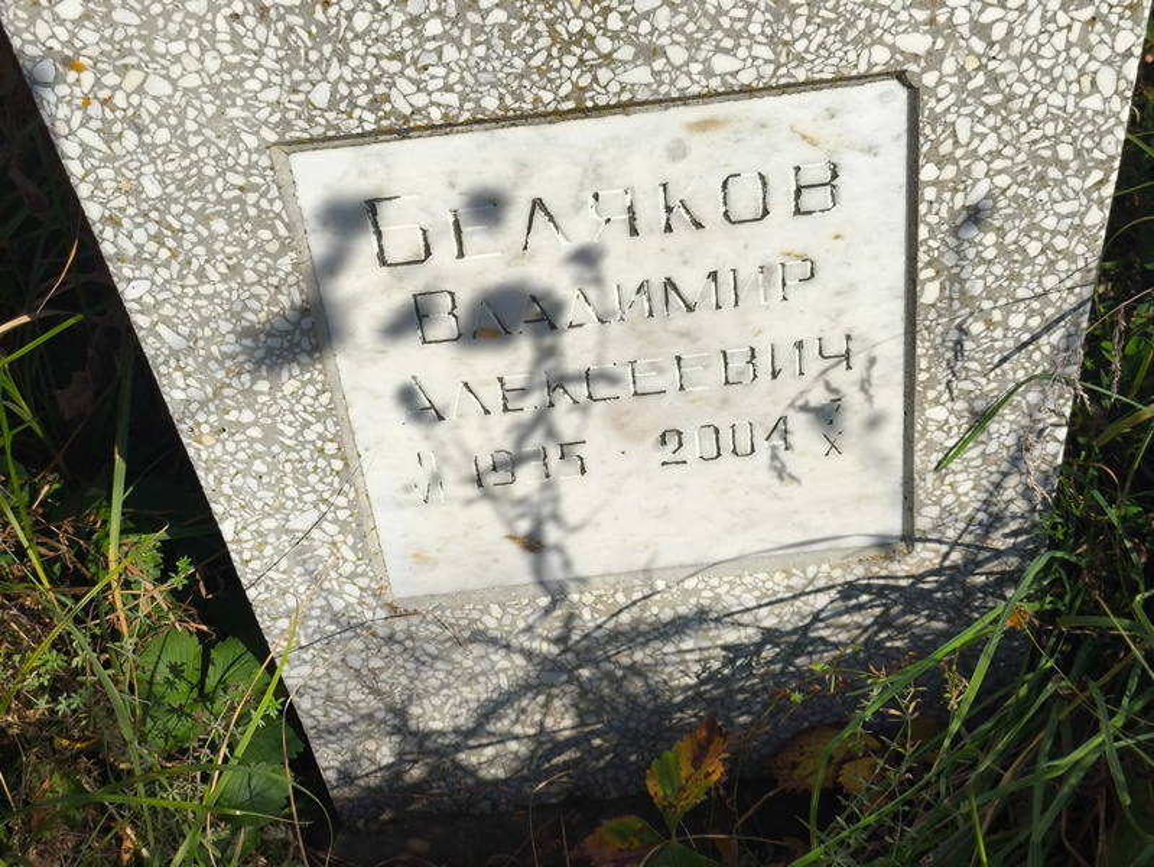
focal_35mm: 50
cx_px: 577
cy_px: 434
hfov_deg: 38.2
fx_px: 1668
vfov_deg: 29.1
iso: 50
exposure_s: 1/1081
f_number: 1.7
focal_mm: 4.71
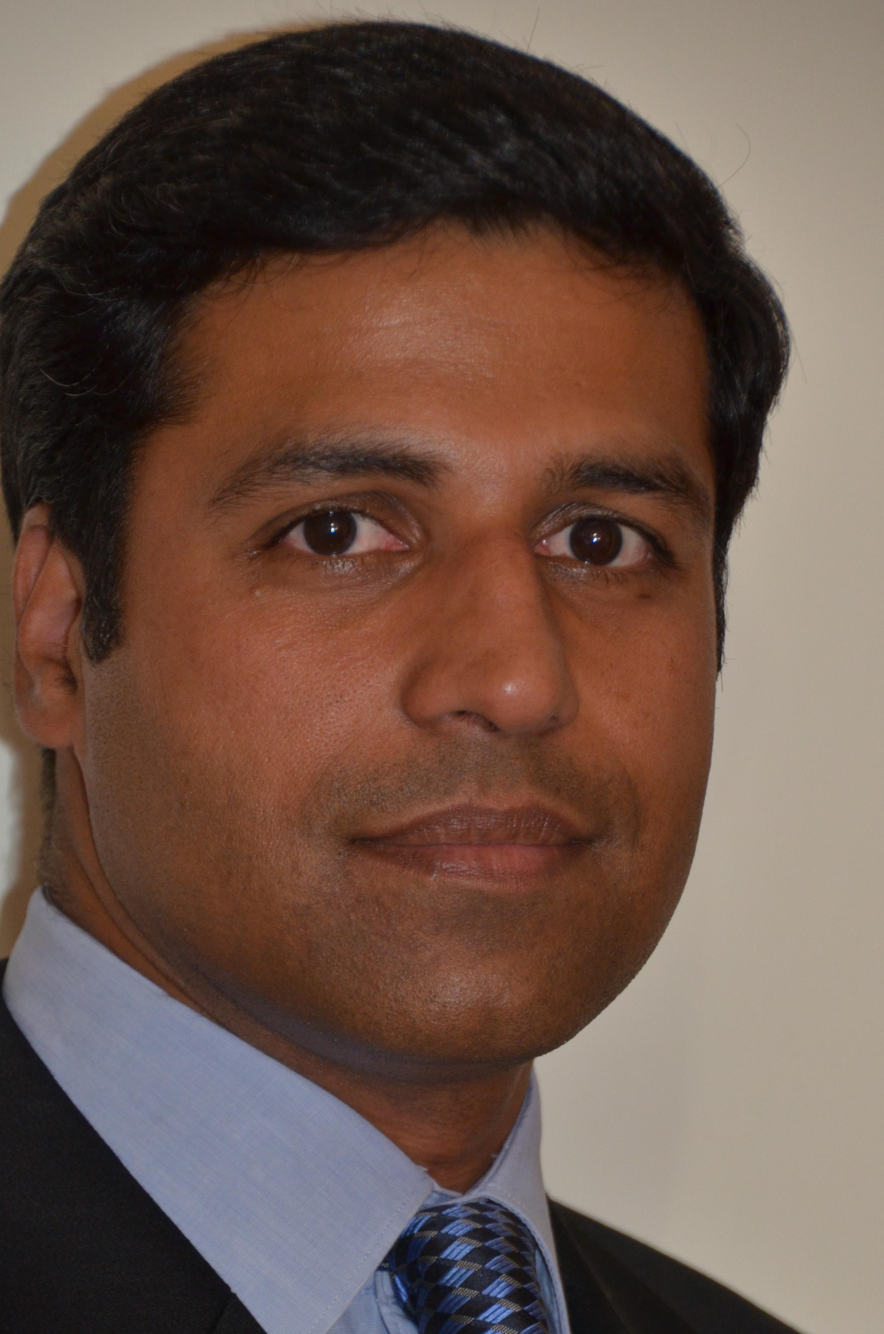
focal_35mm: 252
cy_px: 831
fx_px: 9322
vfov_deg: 8.2
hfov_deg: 5.4
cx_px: 363
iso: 800
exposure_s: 1/30
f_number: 6
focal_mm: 130
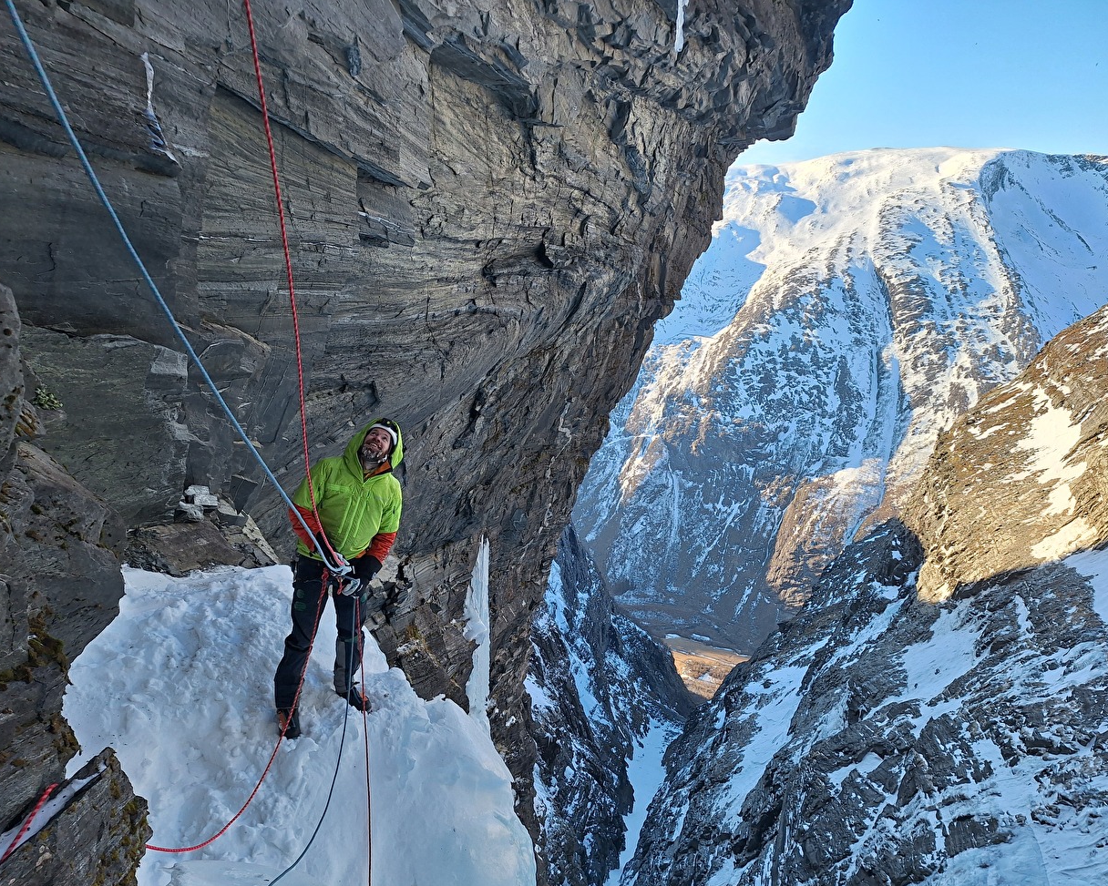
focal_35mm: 24
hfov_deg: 70.3
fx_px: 787
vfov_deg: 58.8
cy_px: 443
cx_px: 537
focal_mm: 5.54
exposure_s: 1/550
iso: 40
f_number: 1.8
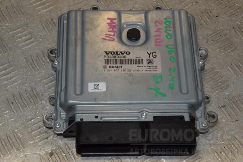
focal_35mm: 75
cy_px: 81
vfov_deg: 18.2
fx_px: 506
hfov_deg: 27.0
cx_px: 122
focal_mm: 50
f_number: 11
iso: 800
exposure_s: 1/200
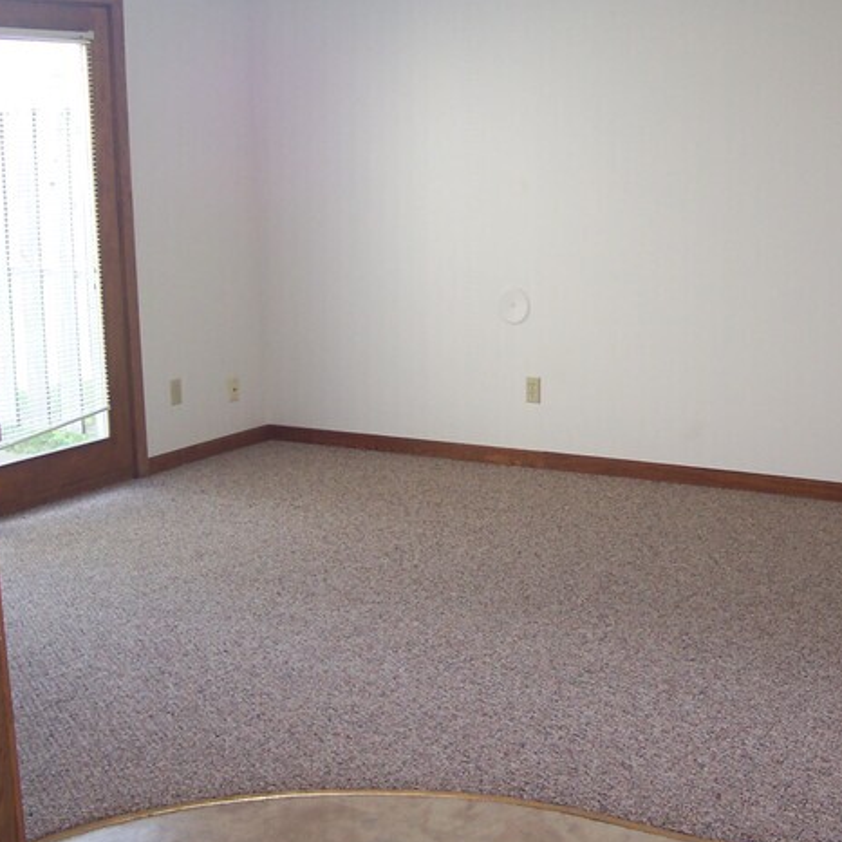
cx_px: 506
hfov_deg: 32.7
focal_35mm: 52
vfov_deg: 32.8
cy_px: 419
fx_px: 1431
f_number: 2.8
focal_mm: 8
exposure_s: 1/60
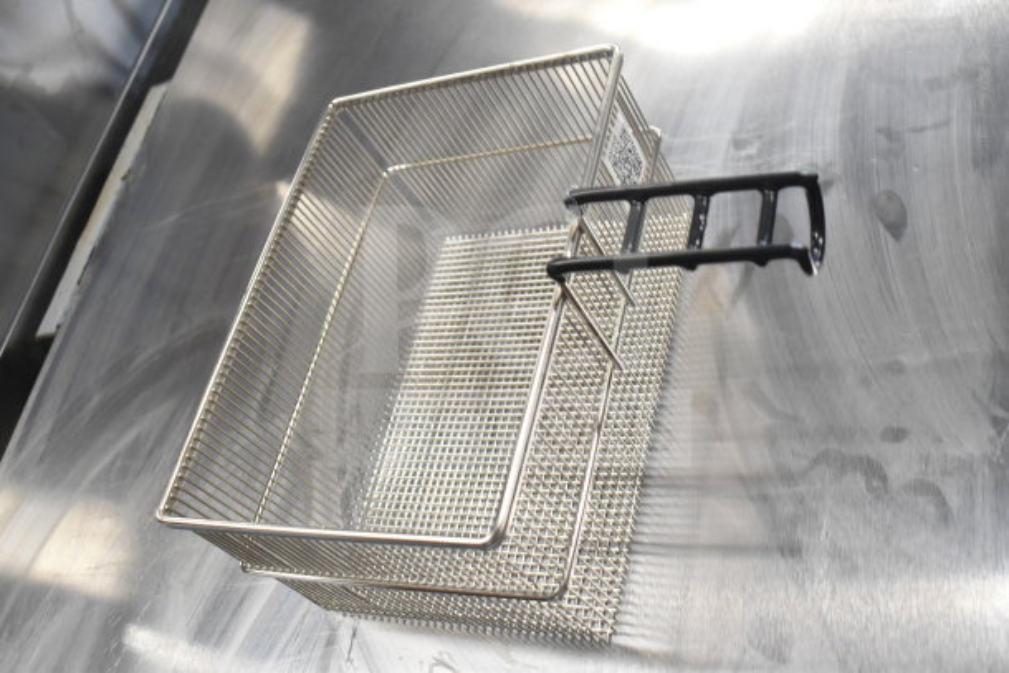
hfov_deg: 53.1
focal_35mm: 36
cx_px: 504
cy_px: 336
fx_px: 1009
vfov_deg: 36.9
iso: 1250
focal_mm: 24
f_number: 4
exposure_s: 1/40
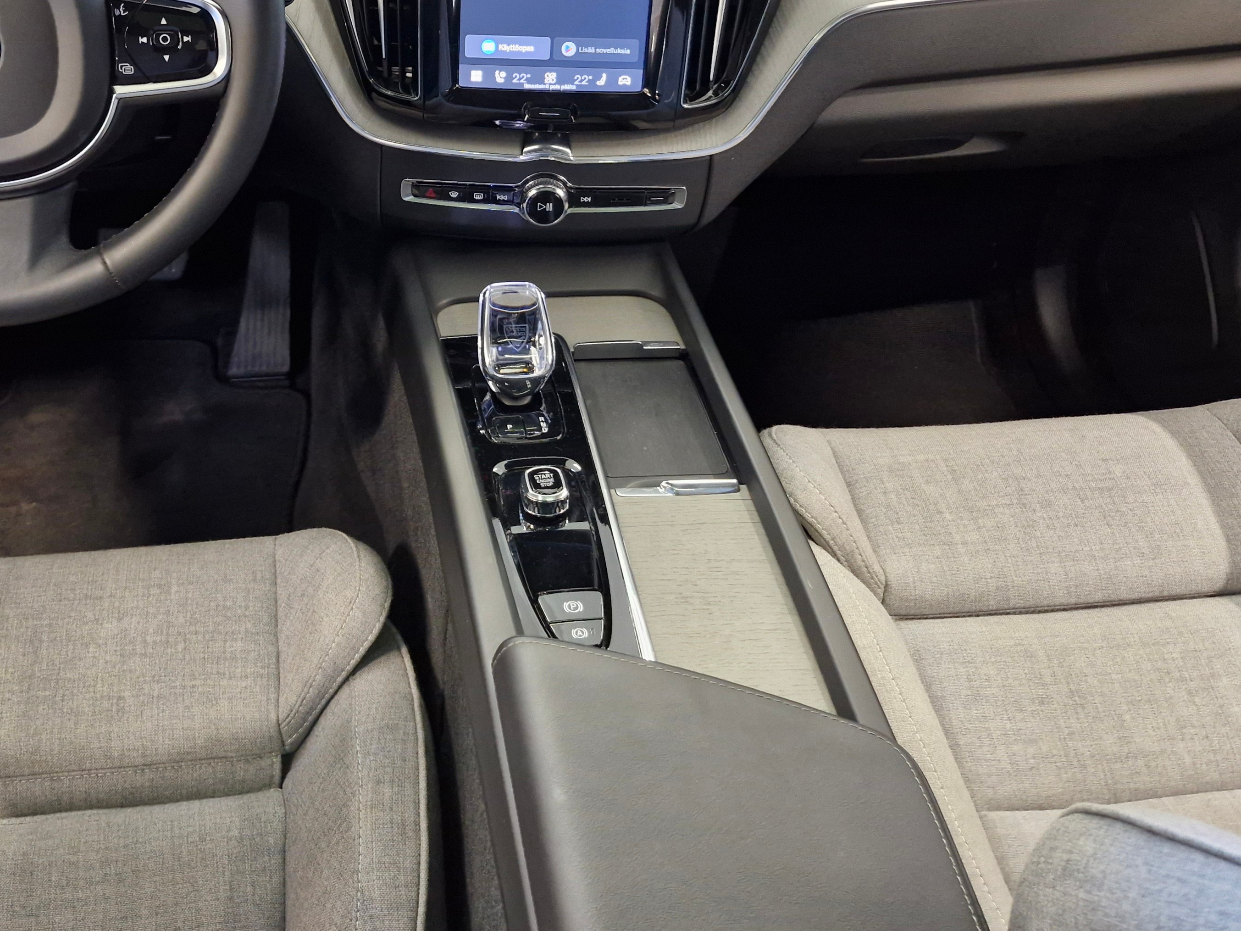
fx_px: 1219
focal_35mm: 34
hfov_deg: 53.4
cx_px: 464
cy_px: 274
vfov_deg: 41.0
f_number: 1.8
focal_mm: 5.54
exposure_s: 1/100
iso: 800
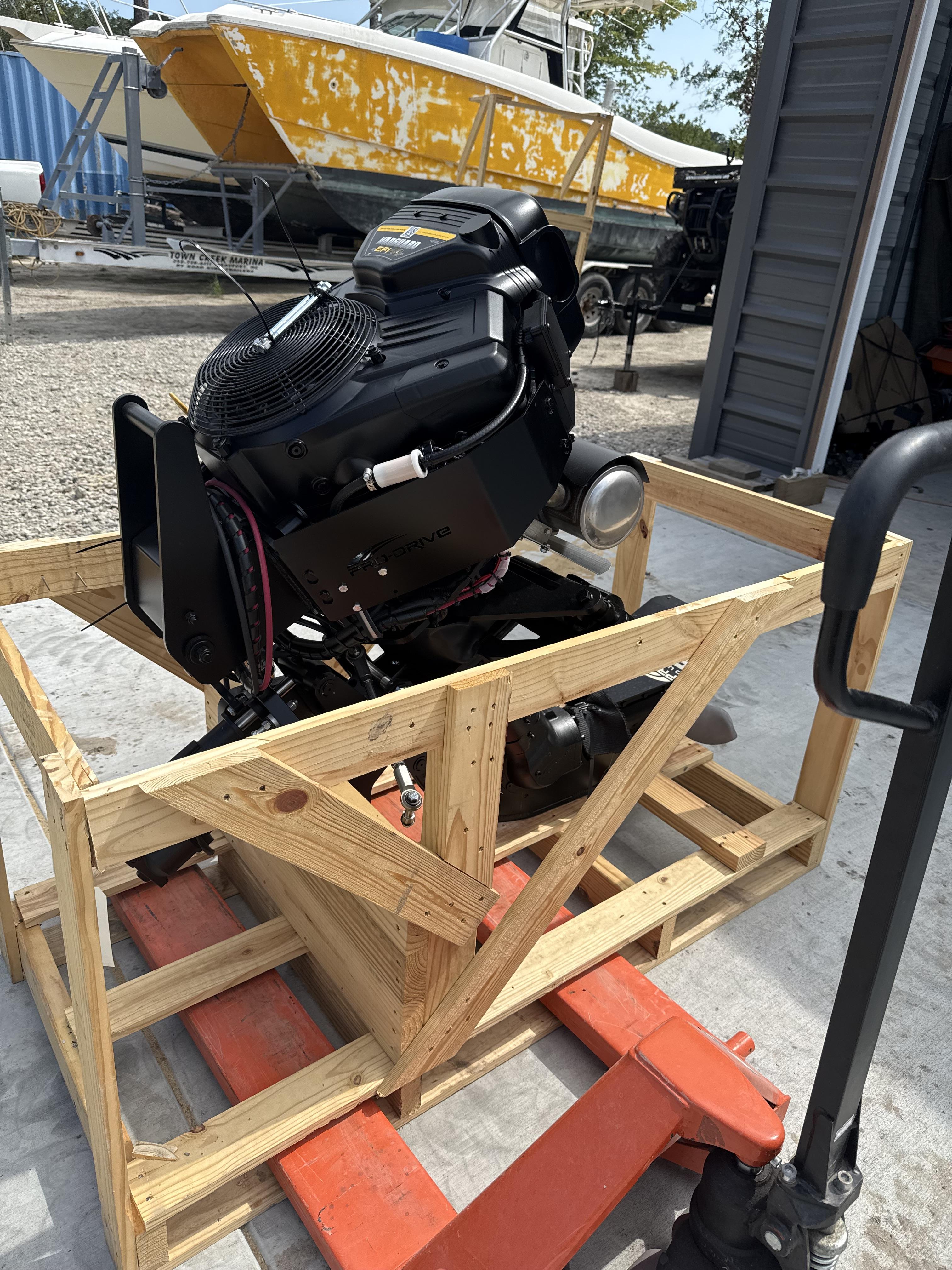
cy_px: 635
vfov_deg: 71.6
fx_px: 880
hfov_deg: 56.8
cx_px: 476
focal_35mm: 24
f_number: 1.78
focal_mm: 6.76
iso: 80
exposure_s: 1/2907
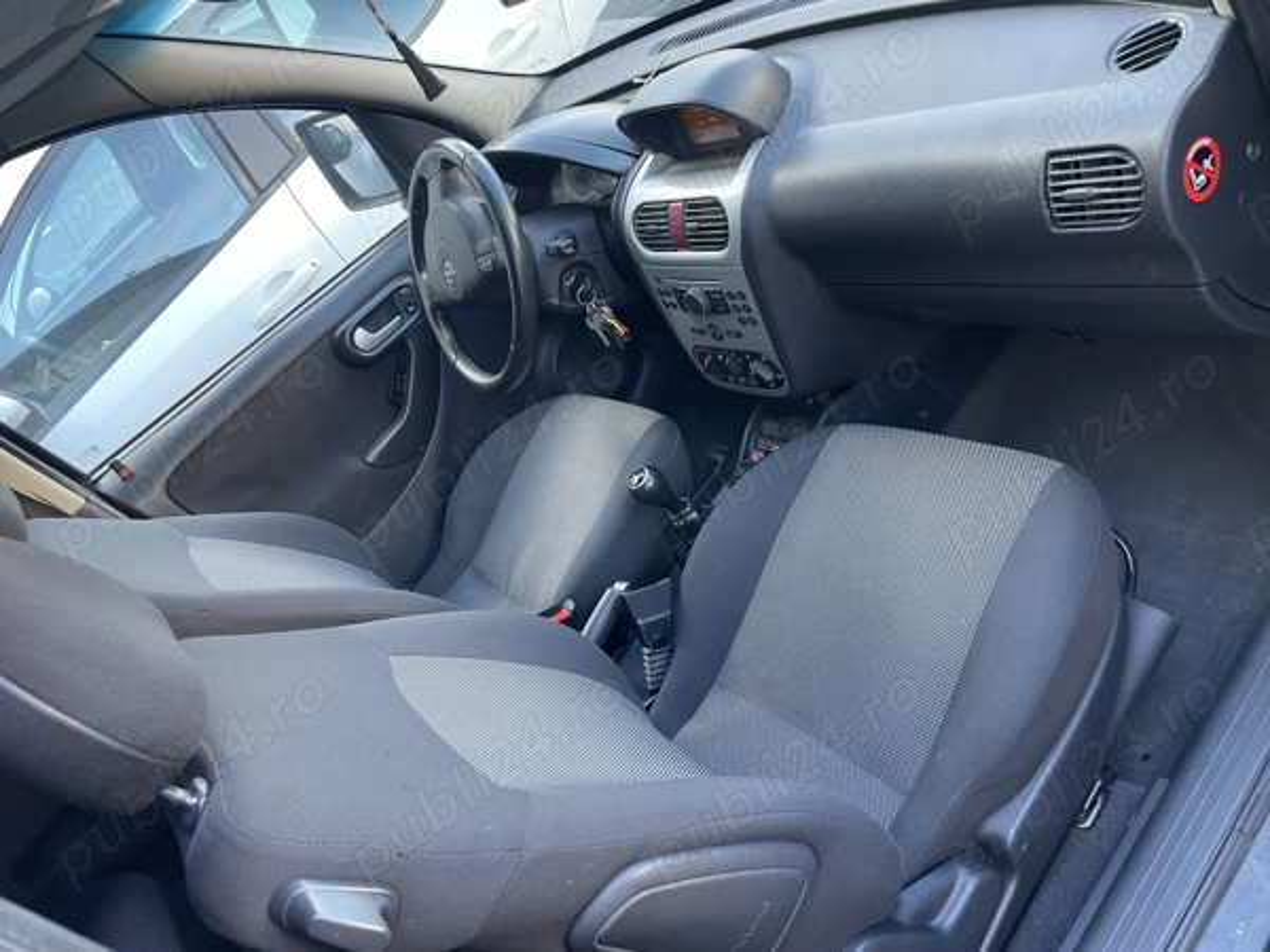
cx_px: 635
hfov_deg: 67.3
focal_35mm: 26
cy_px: 476
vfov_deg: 53.1
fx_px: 954
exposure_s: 1/99
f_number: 1.6
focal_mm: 4.2
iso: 125
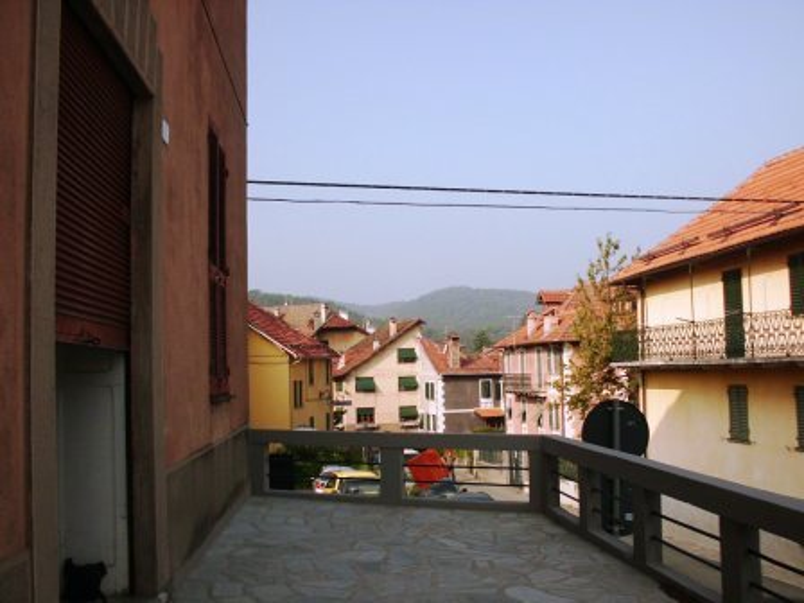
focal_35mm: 36
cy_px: 302
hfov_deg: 51.4
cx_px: 402
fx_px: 836
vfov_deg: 39.7
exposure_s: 1/250
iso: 64
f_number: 7.3
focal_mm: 6.3
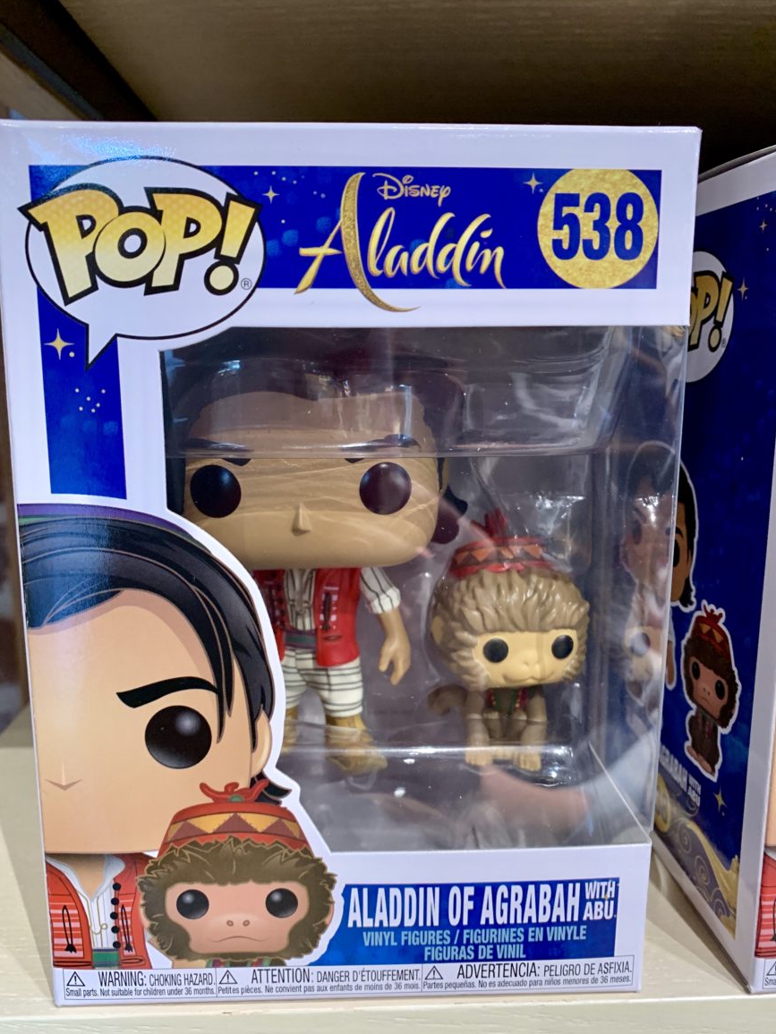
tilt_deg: -10.2
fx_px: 807
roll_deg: -0.4
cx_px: 379
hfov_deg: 51.3
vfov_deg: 65.3
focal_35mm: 27
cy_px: 513
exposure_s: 1/60
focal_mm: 4.25
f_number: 1.8
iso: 200
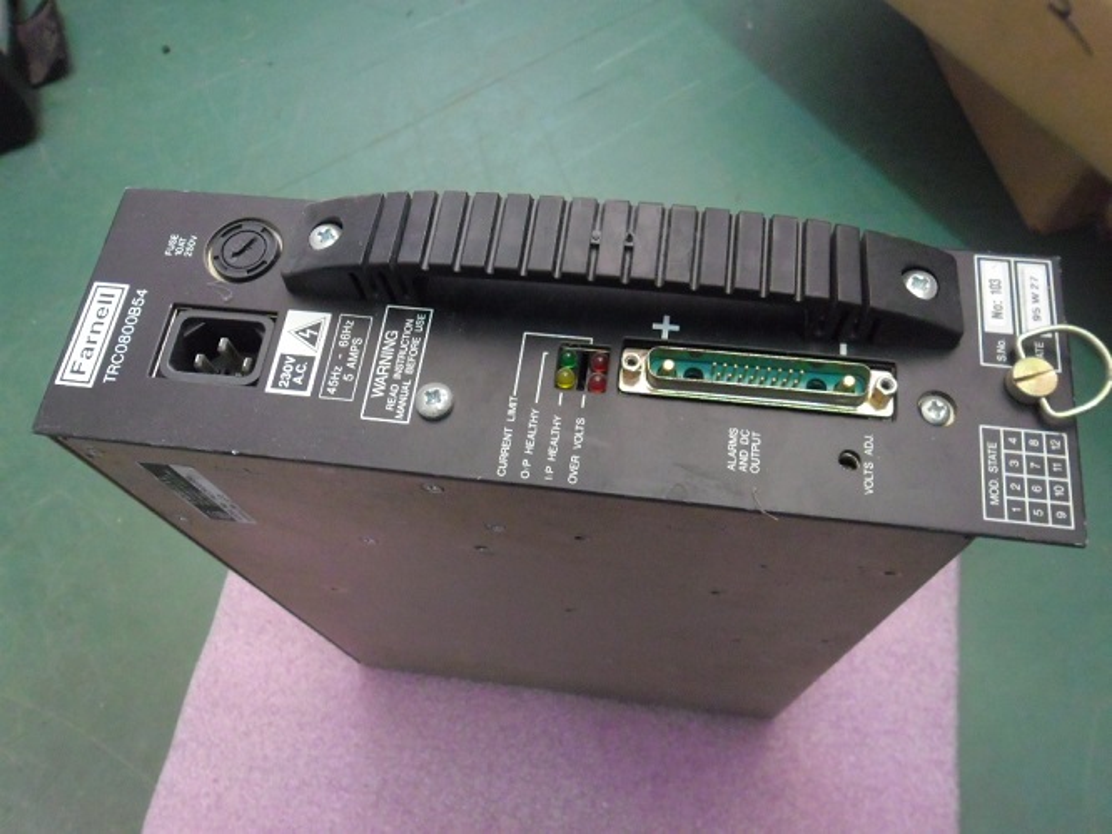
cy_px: 417
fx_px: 867
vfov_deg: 51.3
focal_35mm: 27
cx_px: 556
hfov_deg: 65.3
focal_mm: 4.9
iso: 400
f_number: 3.5
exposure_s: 1/19
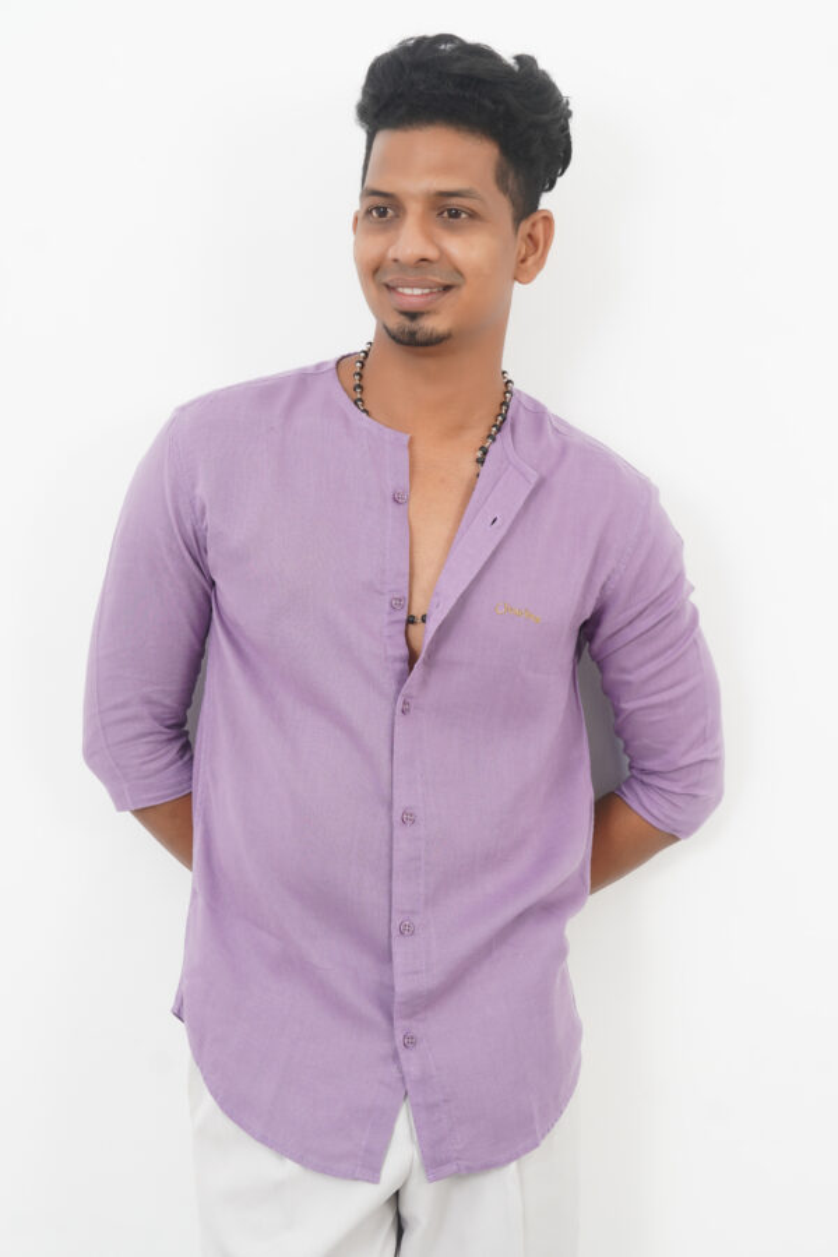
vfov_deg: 35.9
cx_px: 419
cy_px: 628
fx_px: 1938
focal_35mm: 56
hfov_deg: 24.4
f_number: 8
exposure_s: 1/100
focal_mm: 37
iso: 200
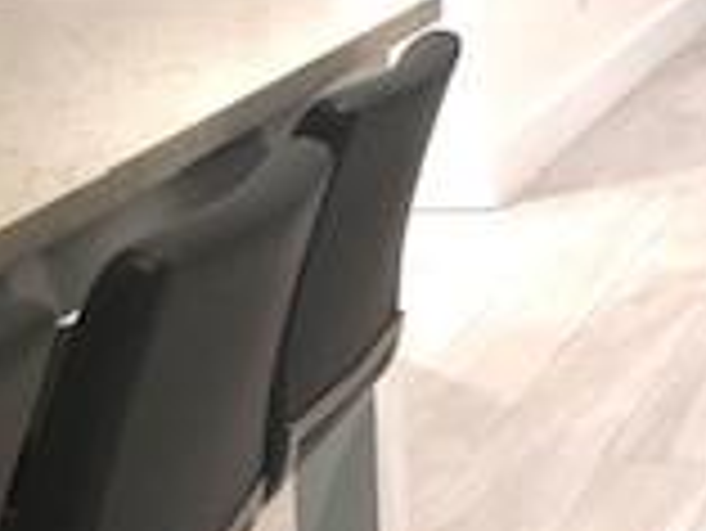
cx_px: 1241
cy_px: -194
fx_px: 2327
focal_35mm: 114
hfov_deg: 15.1
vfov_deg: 12.5
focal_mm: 3.99
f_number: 1.8
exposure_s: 1/19
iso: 20
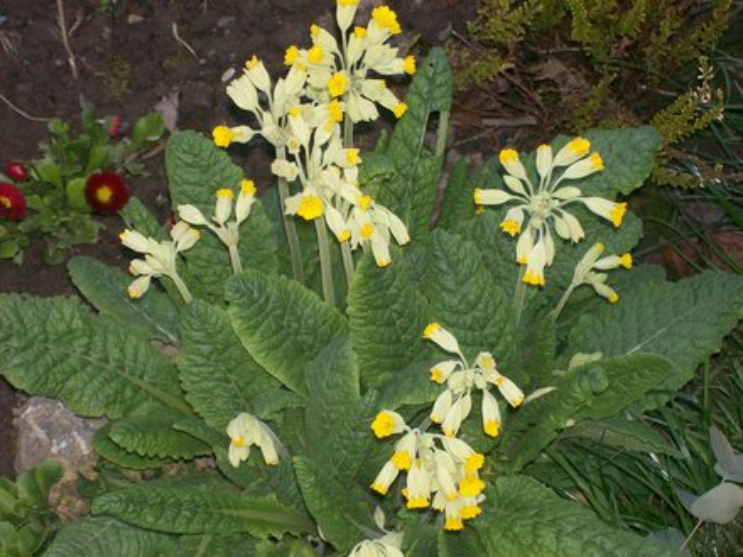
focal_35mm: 108
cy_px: 278
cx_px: 372
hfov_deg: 18.2
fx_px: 2318
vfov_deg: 13.7
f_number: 4.8
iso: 80
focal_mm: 18
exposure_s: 1/125
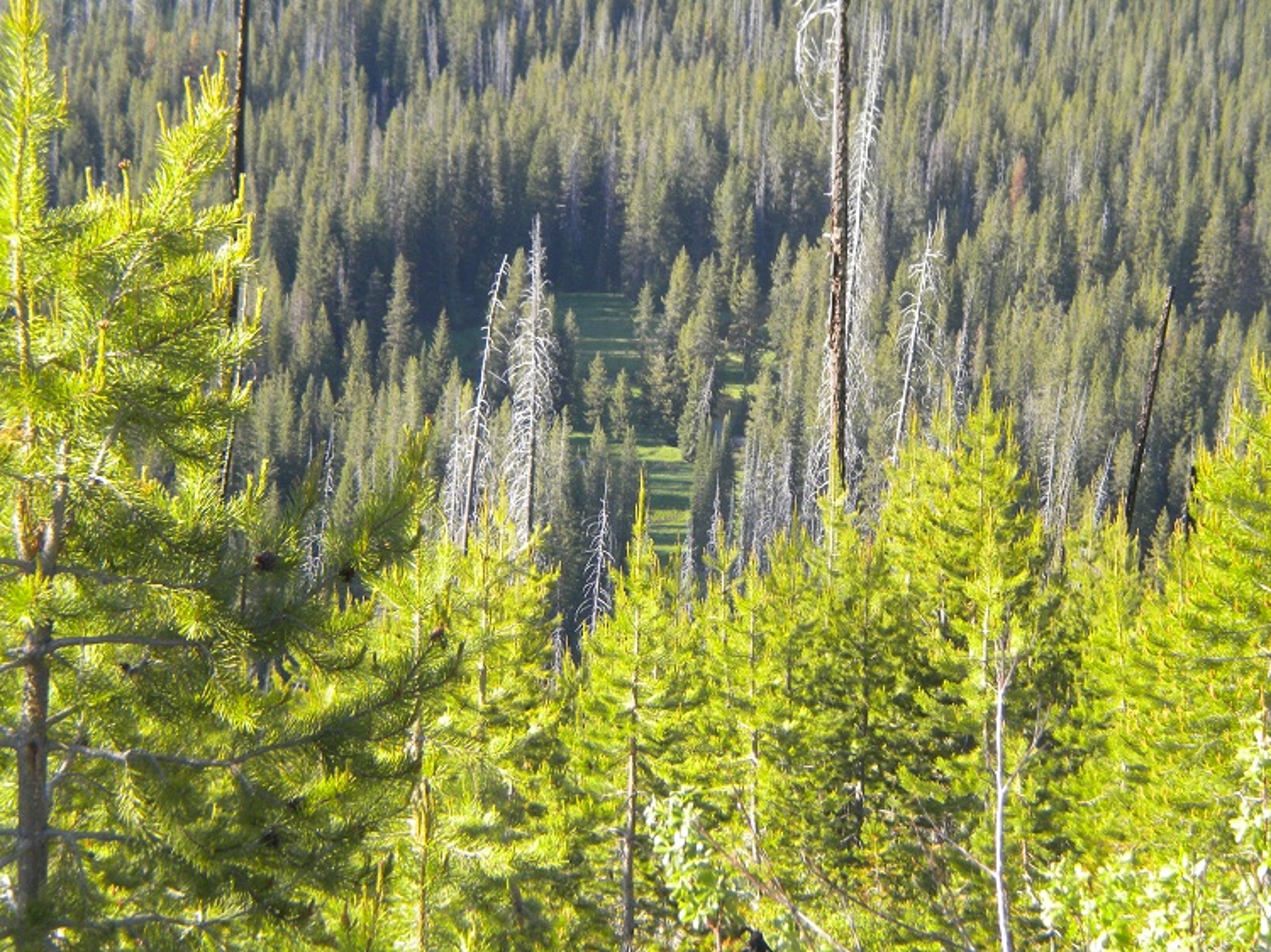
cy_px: 476
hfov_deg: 18.7
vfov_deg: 14.1
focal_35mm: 105
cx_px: 636
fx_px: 3854
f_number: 5.9
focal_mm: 18.9
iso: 134
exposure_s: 1/122
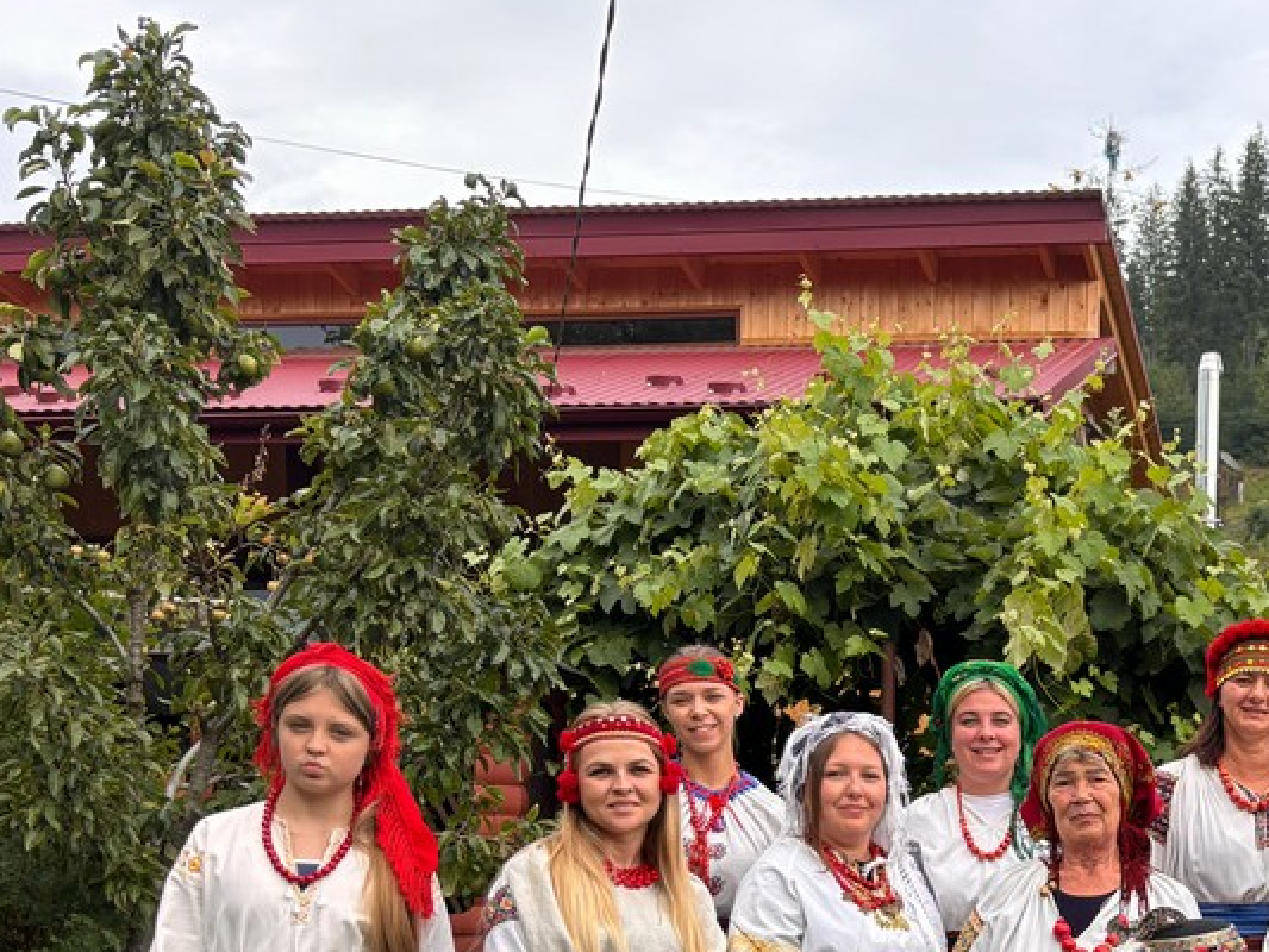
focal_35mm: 52
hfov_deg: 34.5
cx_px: 1175
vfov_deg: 26.7
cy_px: 923
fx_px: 1907
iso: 50
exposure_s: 1/752
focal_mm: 5.96
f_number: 1.6
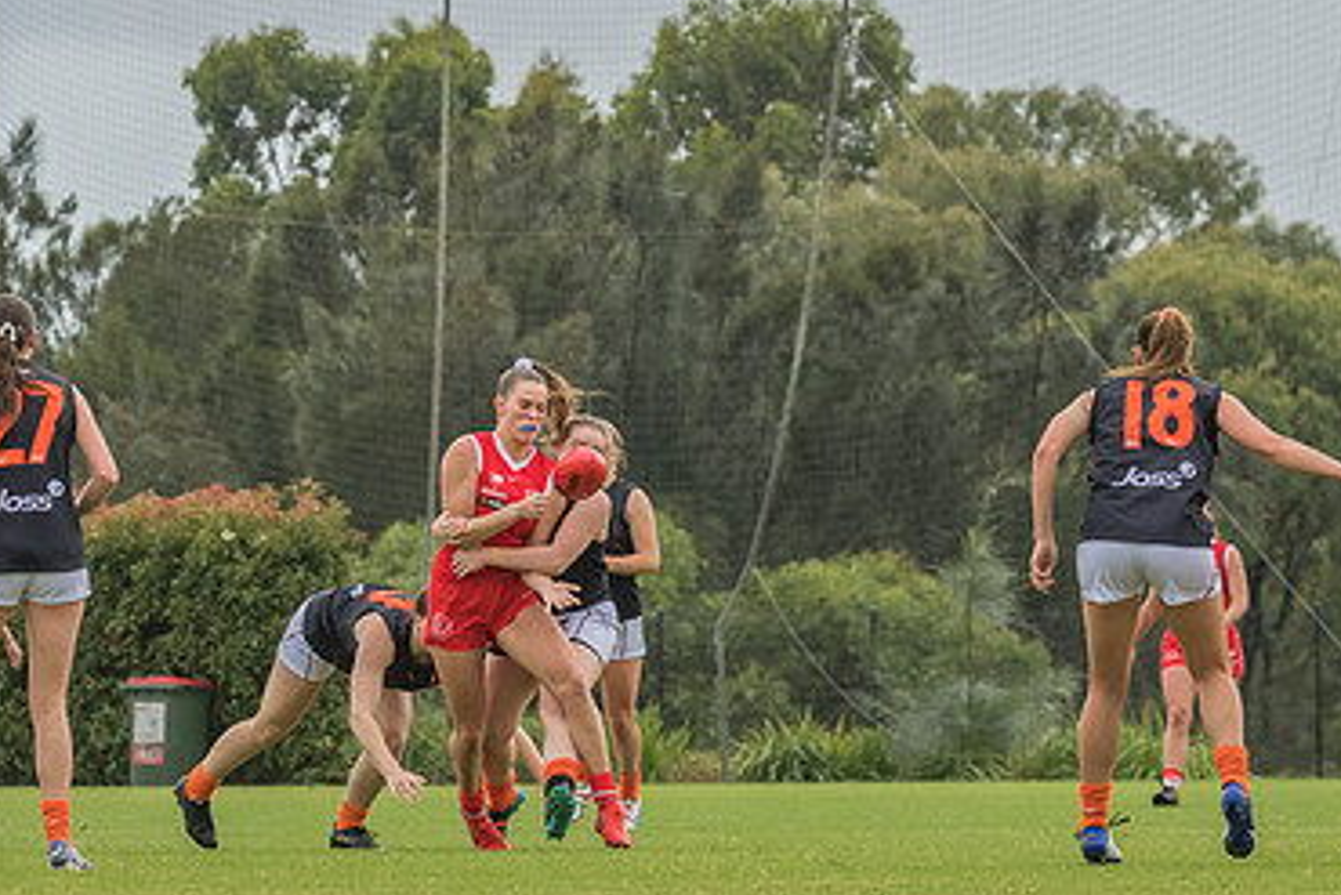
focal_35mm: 474
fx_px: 17662
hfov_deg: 4.3
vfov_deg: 2.9
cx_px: 481
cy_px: 405
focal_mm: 170
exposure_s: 1/1250
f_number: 7.1
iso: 800
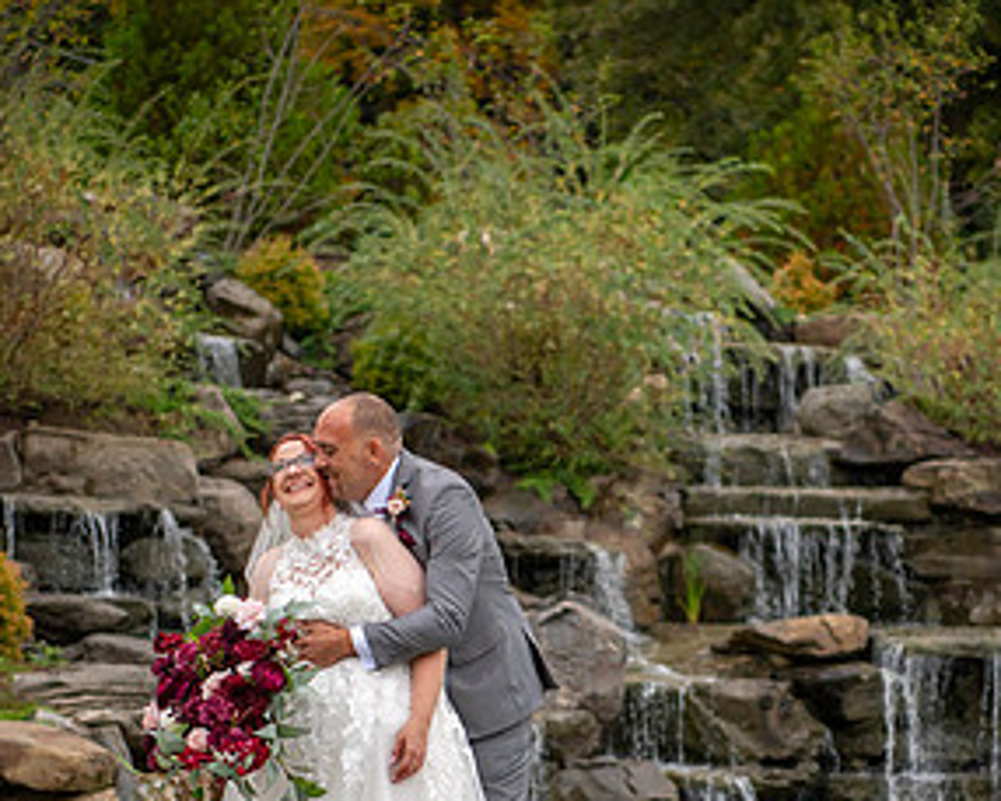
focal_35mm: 133
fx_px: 3942
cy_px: 577
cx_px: 644
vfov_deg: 11.6
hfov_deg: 14.5
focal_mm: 70
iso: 800
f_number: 2.8
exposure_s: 1/2000
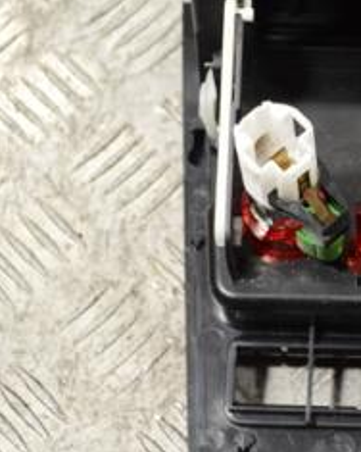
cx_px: 388
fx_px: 1392
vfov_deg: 18.4
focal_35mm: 104
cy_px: 198
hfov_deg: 14.5
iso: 160
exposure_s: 1/30
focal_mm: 29
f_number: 4.5
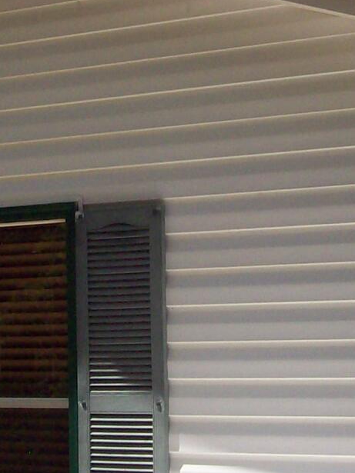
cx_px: 133
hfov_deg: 12.6
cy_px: 224
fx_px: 1600
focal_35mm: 117
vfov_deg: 16.8
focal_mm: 6
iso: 80
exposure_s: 1/713
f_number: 4.8
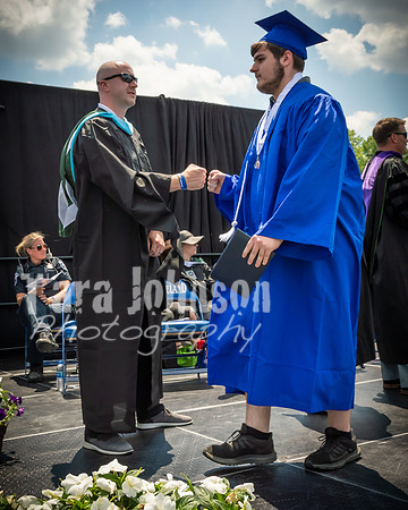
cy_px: 255
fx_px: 702
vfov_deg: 39.9
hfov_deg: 32.4
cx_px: 207
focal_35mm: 47
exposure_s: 1/800
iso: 200
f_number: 7.1
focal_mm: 22
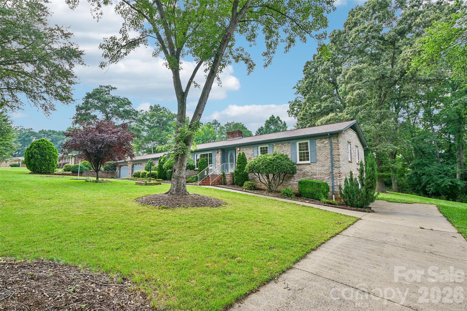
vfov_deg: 67.4
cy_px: 156
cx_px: 234
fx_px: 233
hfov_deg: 90.0
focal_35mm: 18
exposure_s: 1/125
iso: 100
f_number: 8
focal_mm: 18
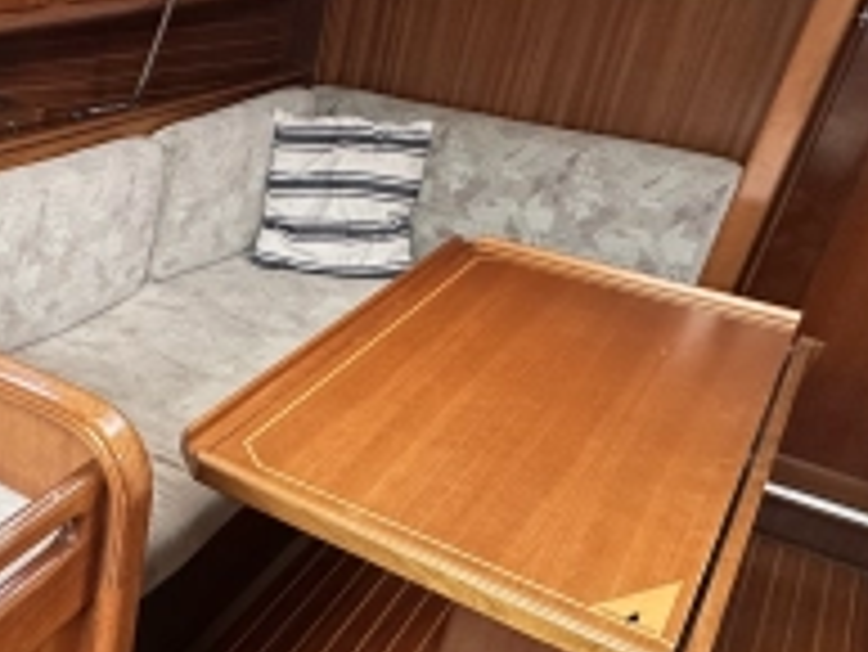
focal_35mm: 40
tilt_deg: -24.4
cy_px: 357
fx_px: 1004
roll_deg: +1.2
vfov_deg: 36.0
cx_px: -58
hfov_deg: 39.4
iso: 200
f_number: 2.2
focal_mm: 2.22
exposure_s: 1/99
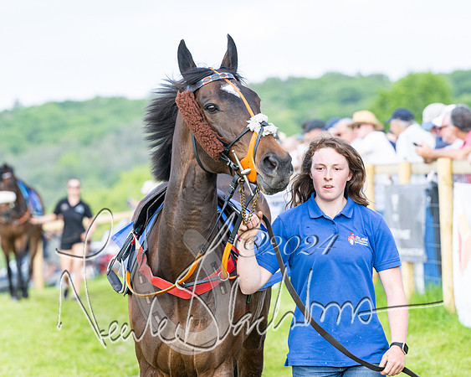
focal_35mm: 203
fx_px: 2826
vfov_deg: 7.6
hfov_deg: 9.5
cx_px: 236
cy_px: 188
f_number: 4
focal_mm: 120
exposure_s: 1/1000
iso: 400
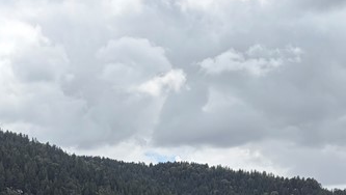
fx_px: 799
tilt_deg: -2.3
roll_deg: +0.2
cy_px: 296
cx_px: 113
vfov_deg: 13.1
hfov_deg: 24.3
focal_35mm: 87
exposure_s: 1/3448
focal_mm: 5.96
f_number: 1.6
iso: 50
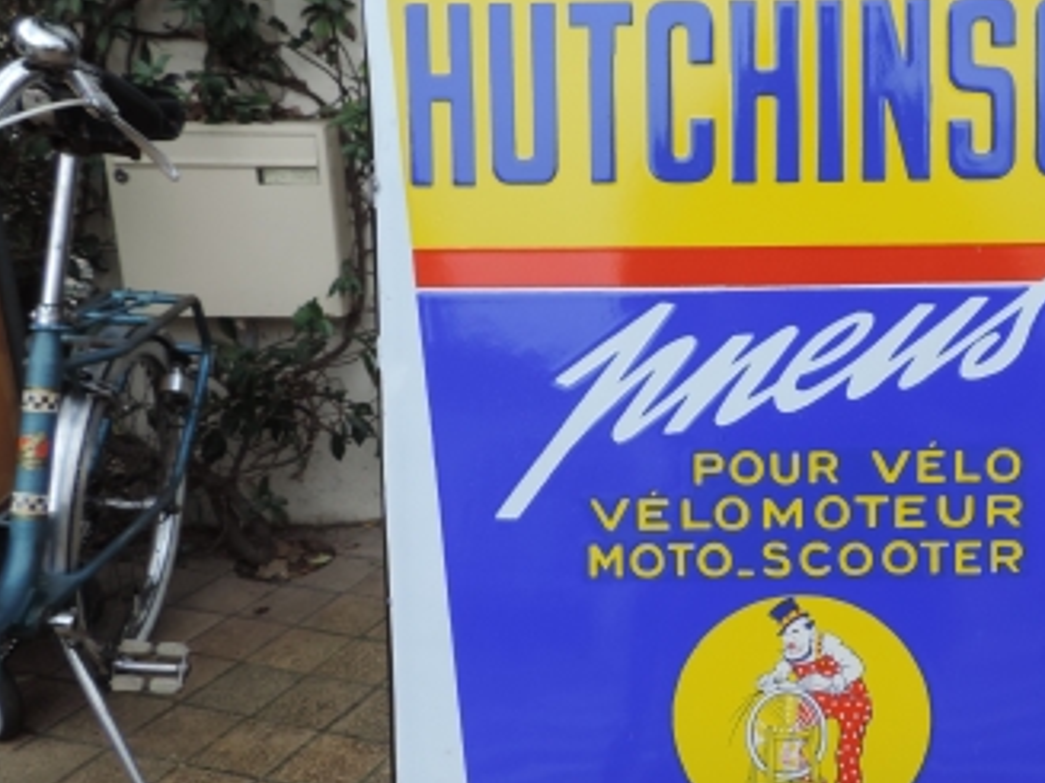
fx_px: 1328
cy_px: 384
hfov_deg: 41.9
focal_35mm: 44
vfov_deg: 32.9
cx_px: 764
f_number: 3
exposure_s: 1/80
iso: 80
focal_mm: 4.3
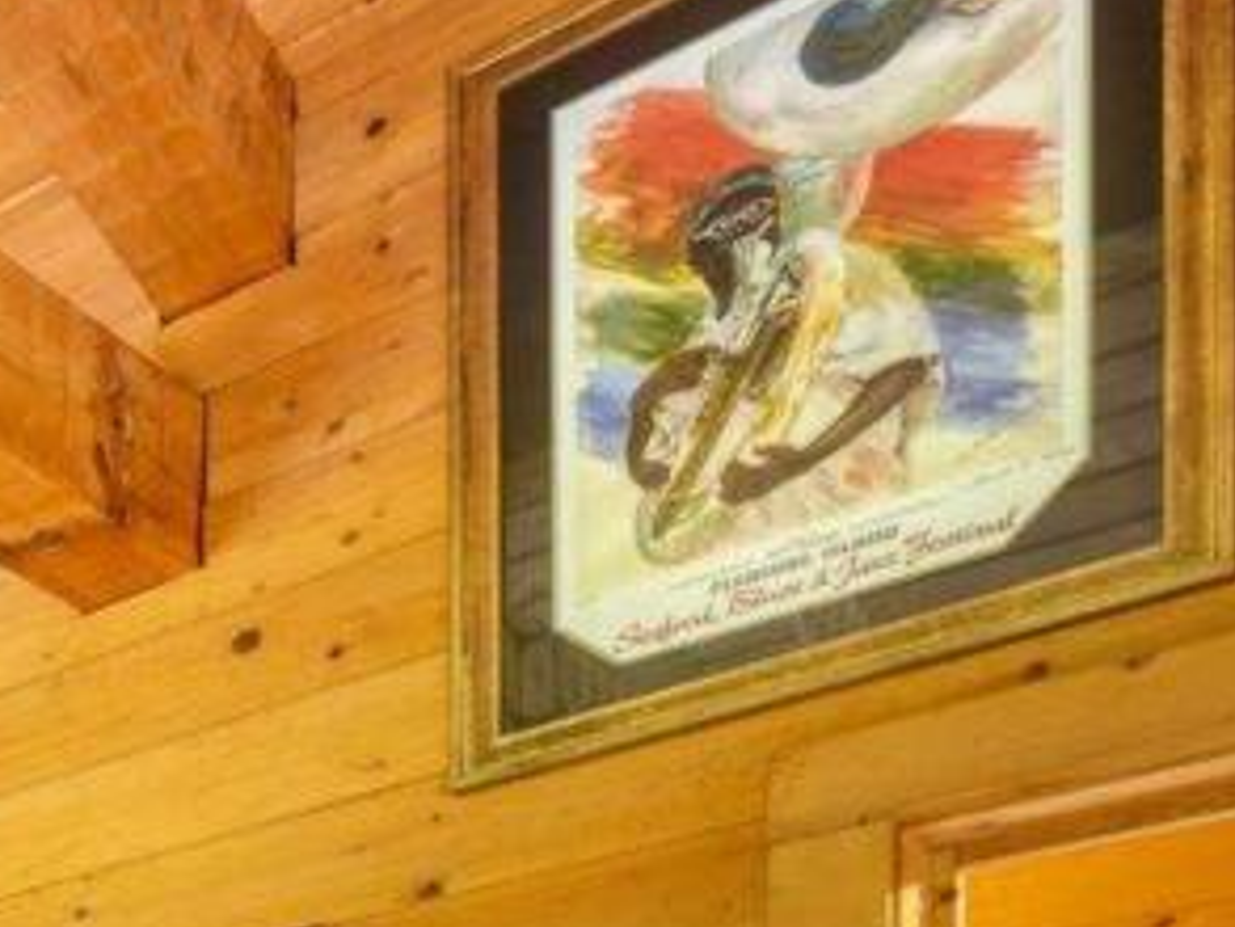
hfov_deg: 22.4
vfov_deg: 19.3
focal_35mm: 59
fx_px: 2106
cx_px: -881
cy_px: 1631
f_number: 9
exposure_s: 1.3
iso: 100
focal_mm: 10
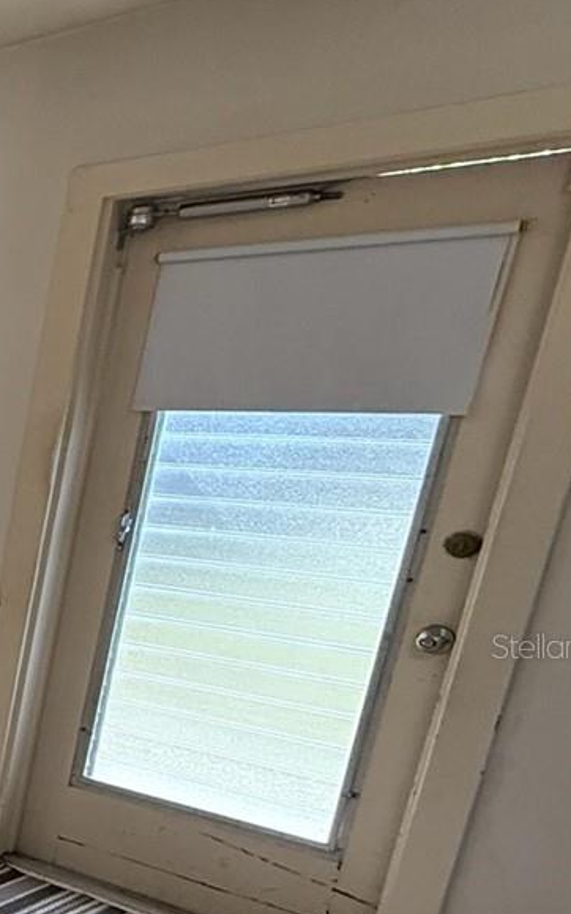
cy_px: 646
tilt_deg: -13.4
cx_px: -621
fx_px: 1021
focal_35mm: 41
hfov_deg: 18.1
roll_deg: -0.9
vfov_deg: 47.0
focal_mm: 2.22
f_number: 2.2
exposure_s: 1/120
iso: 250
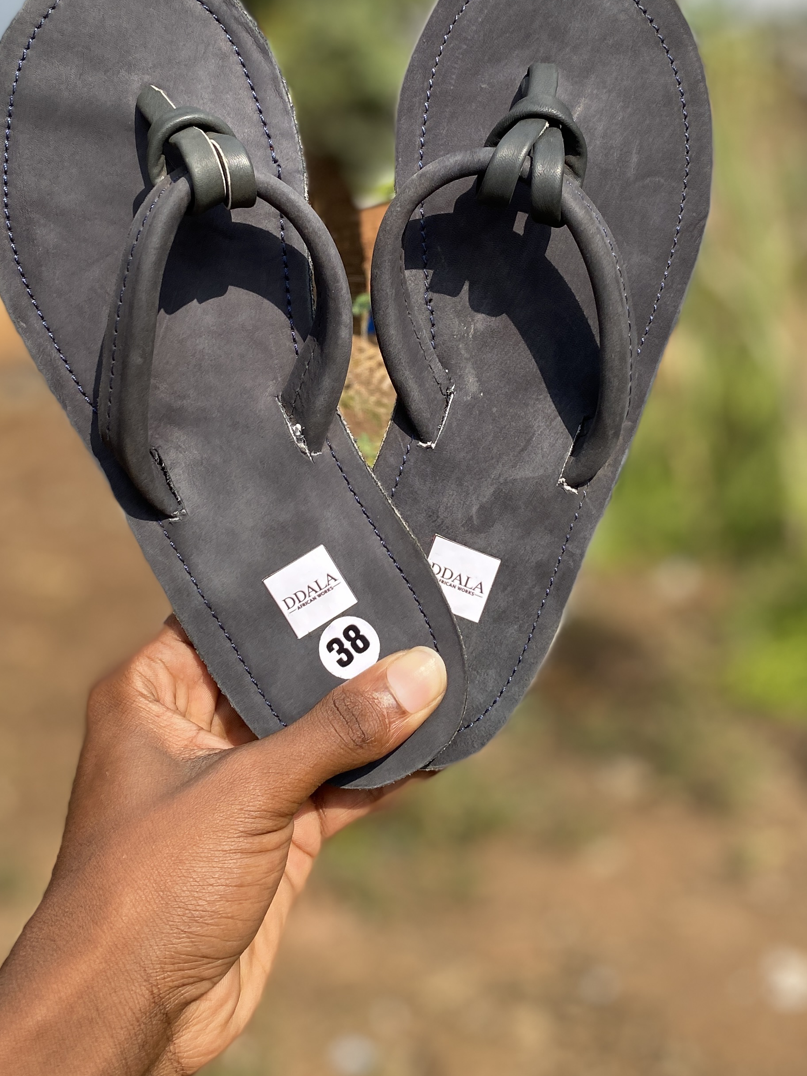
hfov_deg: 33.6
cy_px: 326
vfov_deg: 43.0
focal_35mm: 43
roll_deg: +6.9
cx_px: 357
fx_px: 1337
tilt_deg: -6.3
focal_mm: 4.25
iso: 32
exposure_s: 1/1377
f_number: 1.8
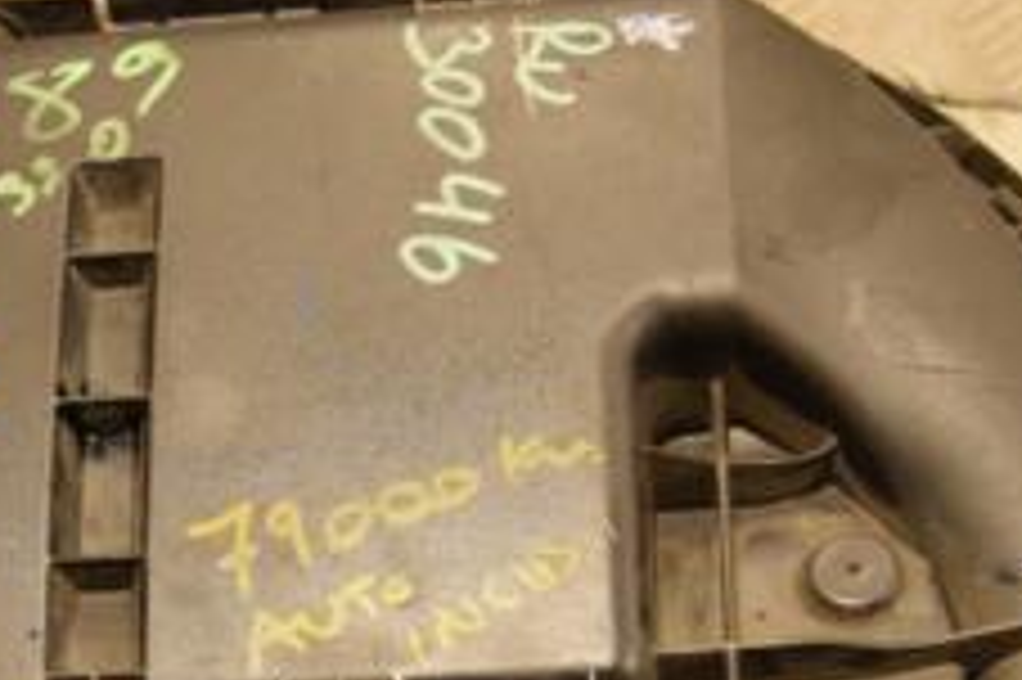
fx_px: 3149
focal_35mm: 111
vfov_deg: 12.2
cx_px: 279
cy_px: 698
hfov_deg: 18.3
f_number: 5.6
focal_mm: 28
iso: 800
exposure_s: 1/125
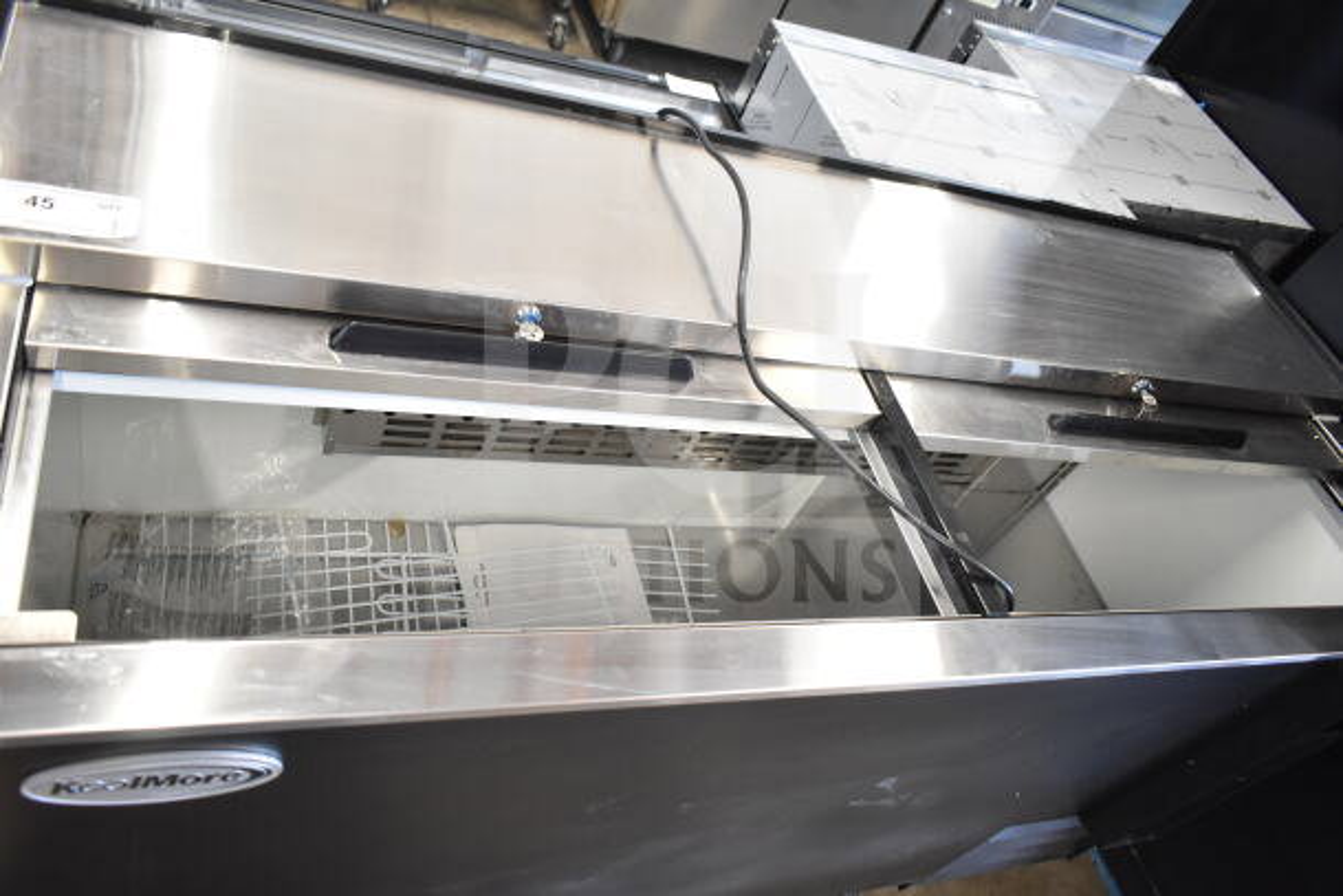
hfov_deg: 67.4
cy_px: 448
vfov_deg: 48.0
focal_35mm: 27
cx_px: 672
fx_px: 1007
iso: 1600
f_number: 3.5
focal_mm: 18
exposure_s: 1/40
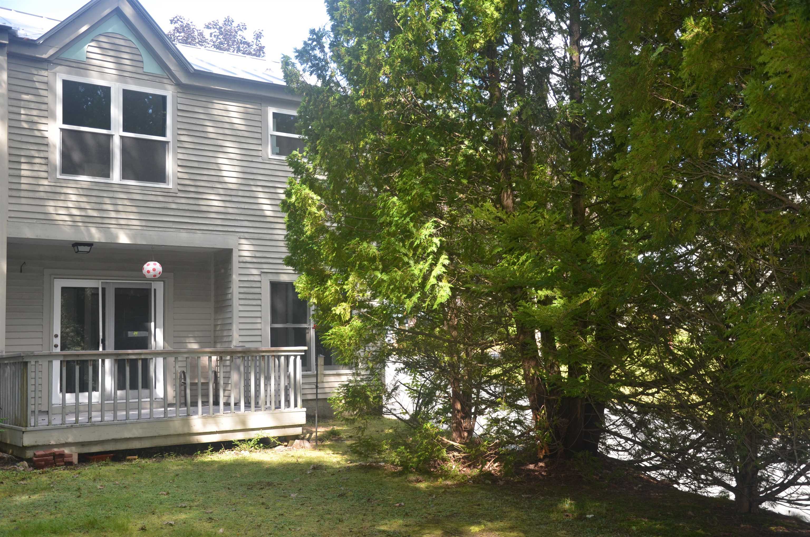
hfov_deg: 51.4
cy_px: 268
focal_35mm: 38
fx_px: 842
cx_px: 405
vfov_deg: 35.3
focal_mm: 25
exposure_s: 1/200
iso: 200
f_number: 4
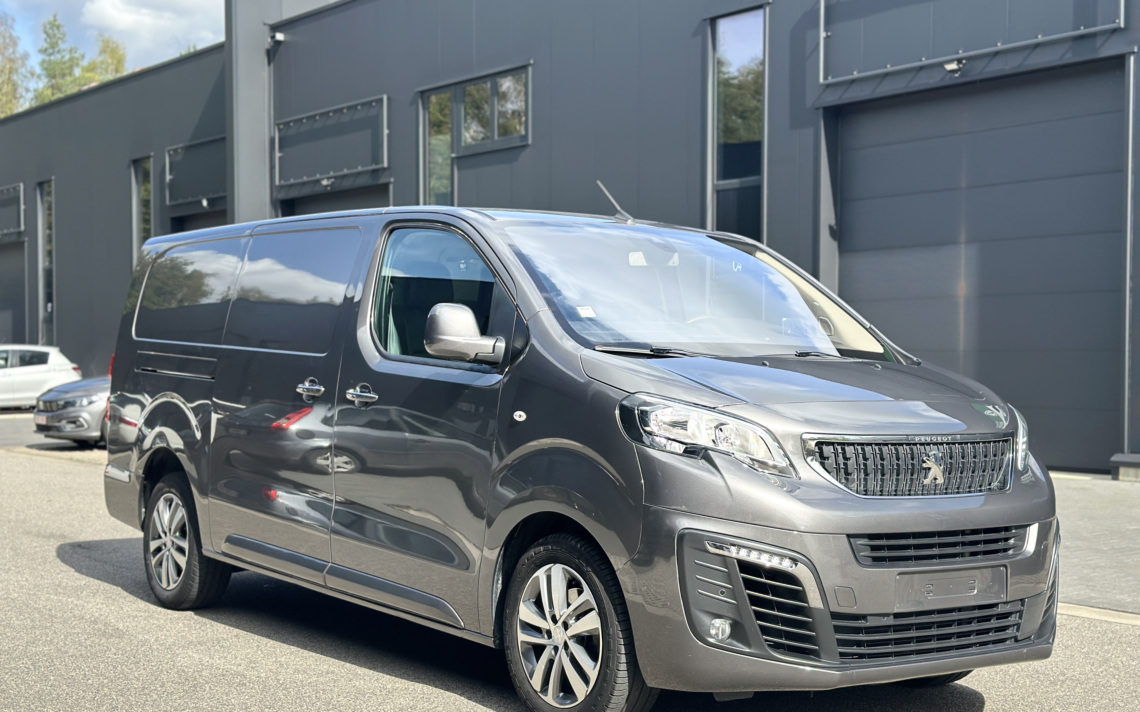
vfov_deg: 25.3
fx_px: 1584
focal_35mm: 51
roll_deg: -1.1
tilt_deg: -0.7
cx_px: 569
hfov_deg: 39.6
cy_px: 385
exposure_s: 1/1916
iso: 80
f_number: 1.78
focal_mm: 6.86
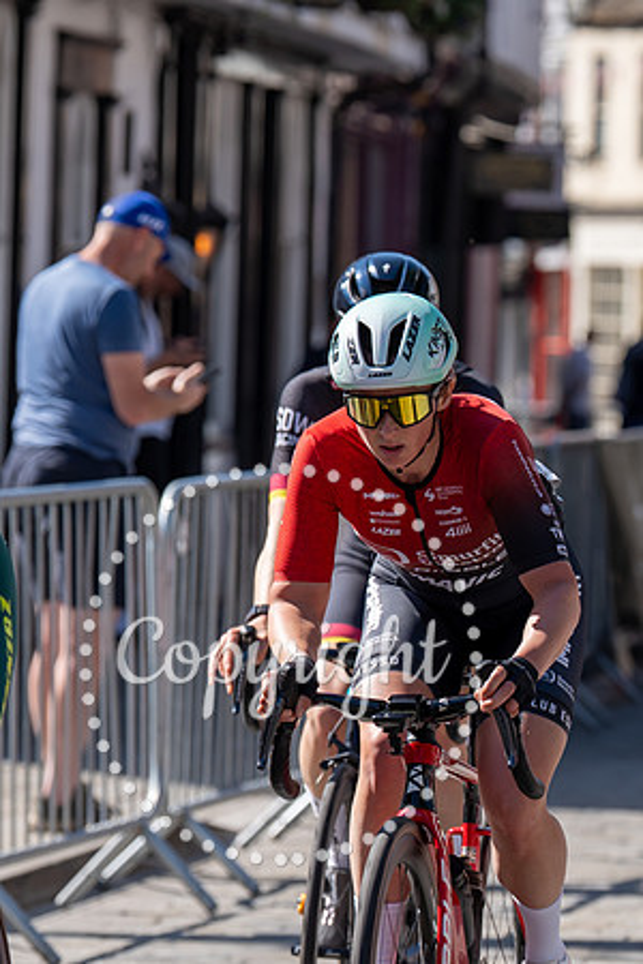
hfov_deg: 4.9
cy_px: 414
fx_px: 7506
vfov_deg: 7.4
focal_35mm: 280
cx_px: 527
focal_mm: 125
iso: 100
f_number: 3.5
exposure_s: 1/1000
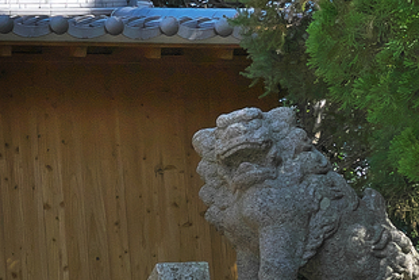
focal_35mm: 174
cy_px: 400
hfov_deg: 10.8
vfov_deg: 7.8
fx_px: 2026
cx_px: -422
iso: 320
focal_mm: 27
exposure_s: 1/250
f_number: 11
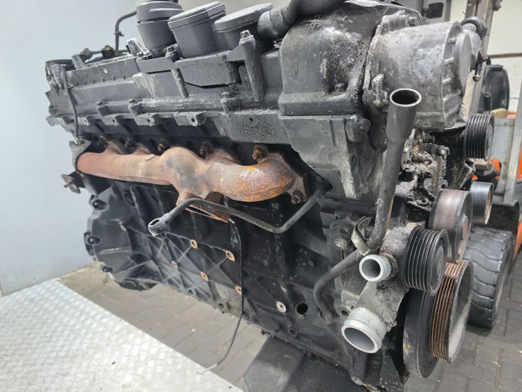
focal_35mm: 23
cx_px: 261
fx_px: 347
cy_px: 196
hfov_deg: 73.9
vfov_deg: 58.9
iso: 800
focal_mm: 6.3
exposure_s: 1/100
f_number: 1.7
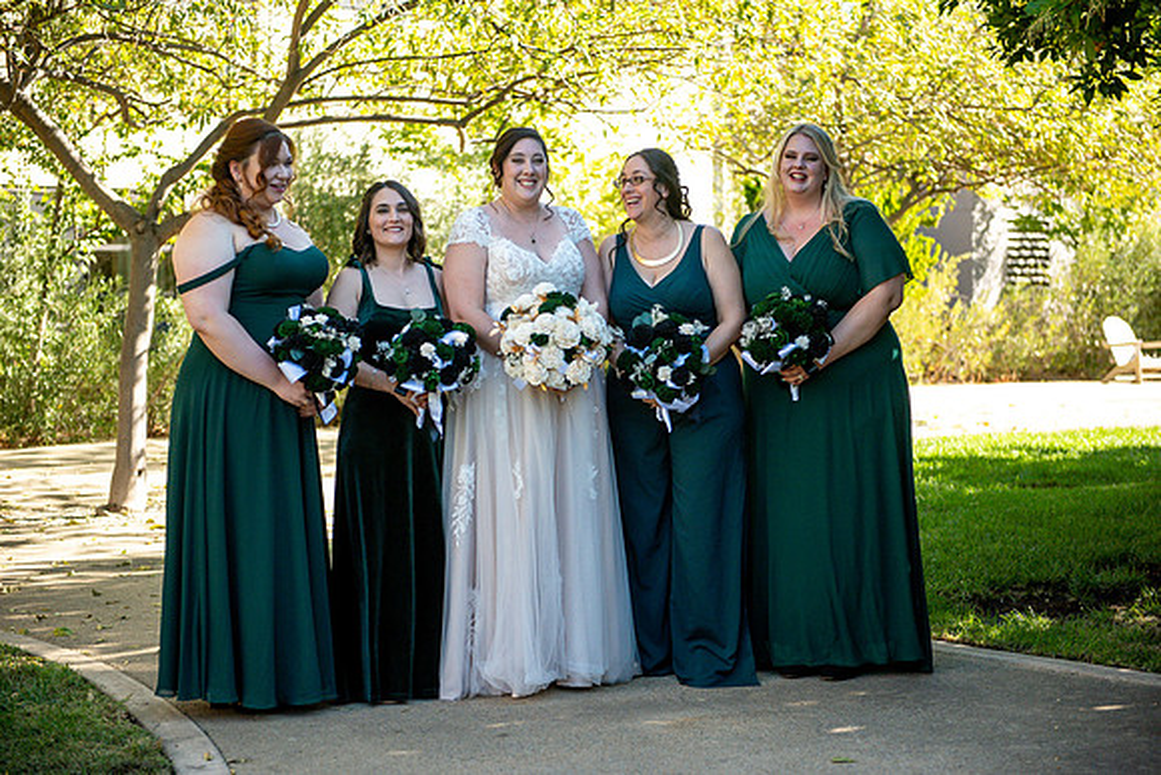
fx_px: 2258
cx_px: 580
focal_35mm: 70
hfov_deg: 28.8
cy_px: 388
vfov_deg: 19.5
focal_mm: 70
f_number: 2.8
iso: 1600
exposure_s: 1/4000
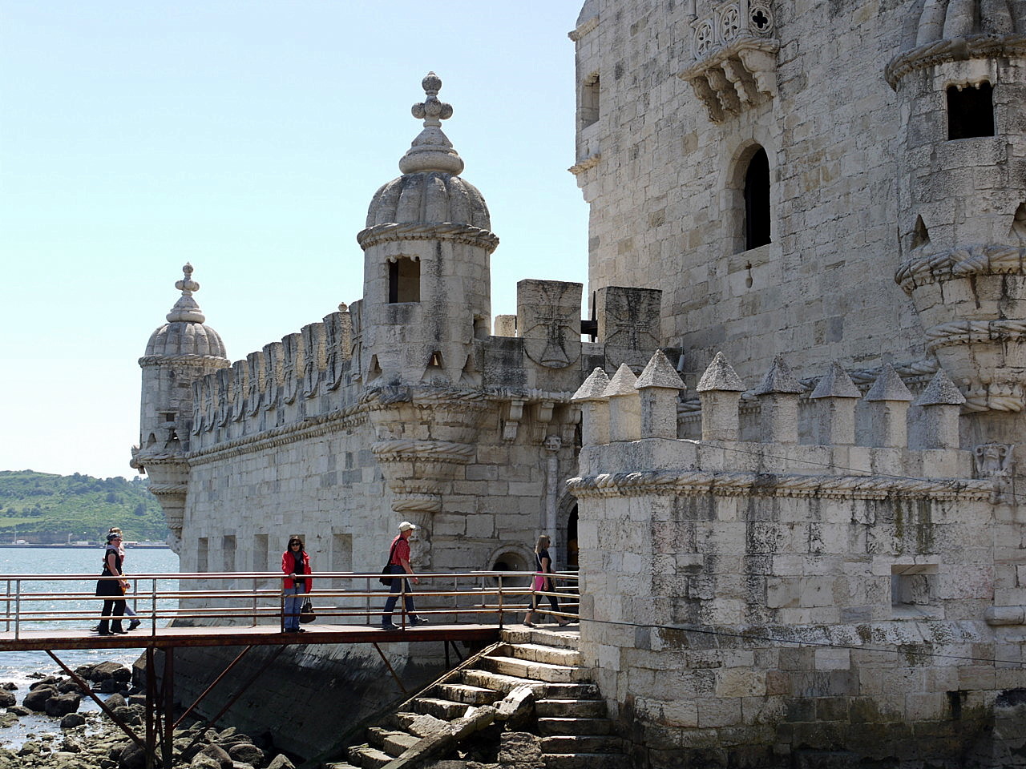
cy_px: 384
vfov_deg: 29.1
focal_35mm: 50
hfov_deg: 38.2
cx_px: 513
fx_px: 1482
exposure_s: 1/125
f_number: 6.3
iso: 100
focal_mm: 25
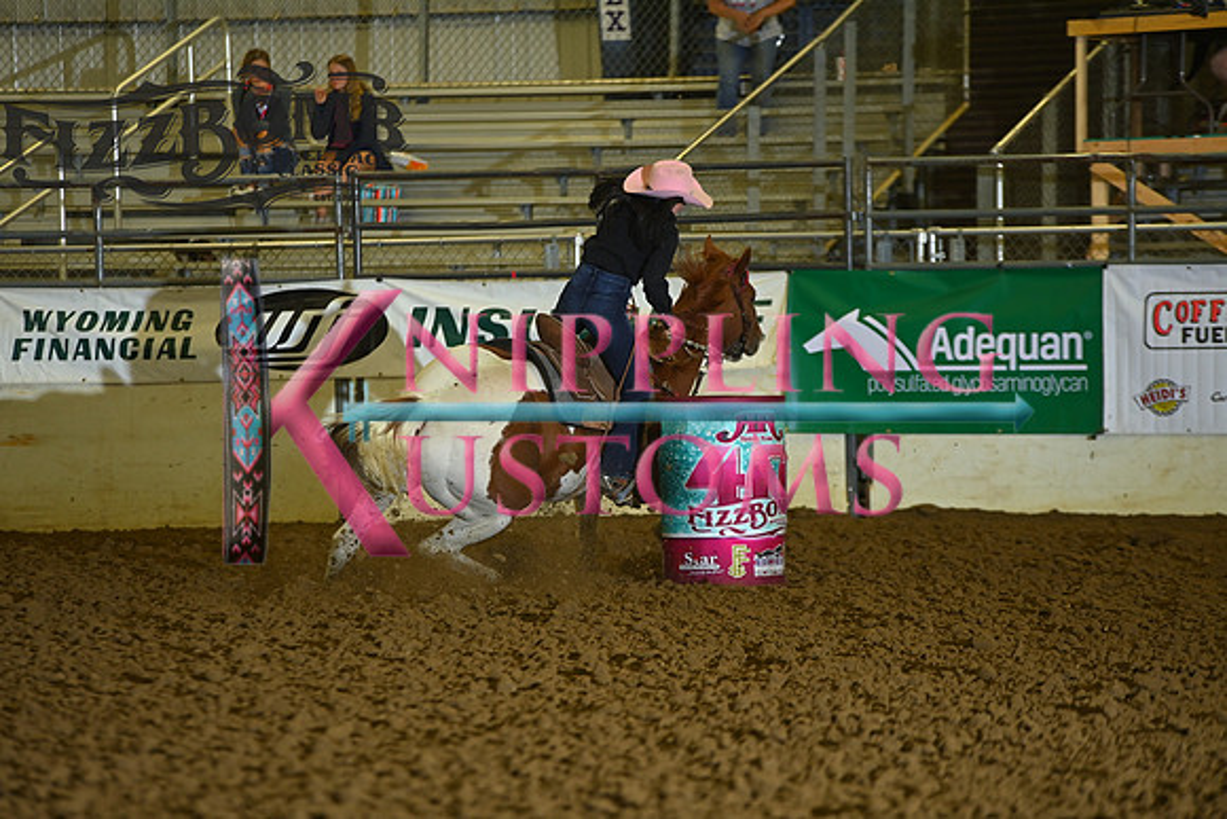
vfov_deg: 6.9
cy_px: 410
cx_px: 614
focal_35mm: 200
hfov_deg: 10.3
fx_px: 6818
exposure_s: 1/250
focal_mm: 200
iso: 1250
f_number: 3.2
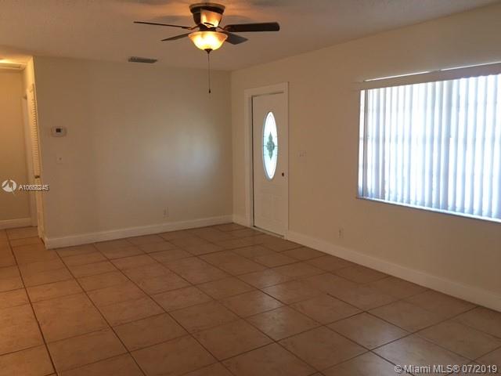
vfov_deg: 48.2
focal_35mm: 29
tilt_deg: -6.0
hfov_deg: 61.7
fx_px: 420
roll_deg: +0.7
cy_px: 188
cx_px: 250
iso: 50
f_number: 2.2
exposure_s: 1/33
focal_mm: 4.15
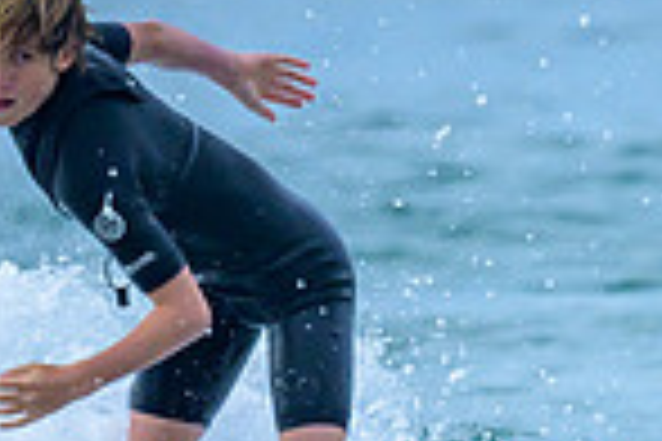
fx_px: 77761
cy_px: 414
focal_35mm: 4229
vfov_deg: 0.3
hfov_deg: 0.5
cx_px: 278
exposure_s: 1/3200
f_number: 6.3
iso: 360
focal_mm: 800
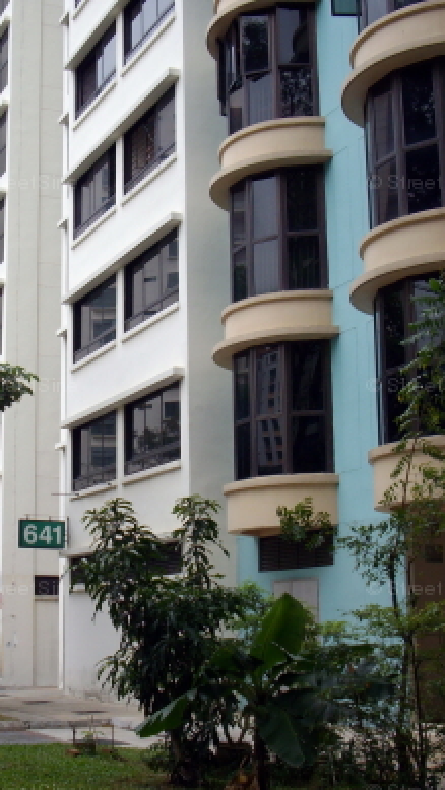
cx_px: 112
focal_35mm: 57
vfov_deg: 36.6
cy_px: 388
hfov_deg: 20.9
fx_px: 1195
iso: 80
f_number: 2.8
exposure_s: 1/400
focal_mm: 6.2
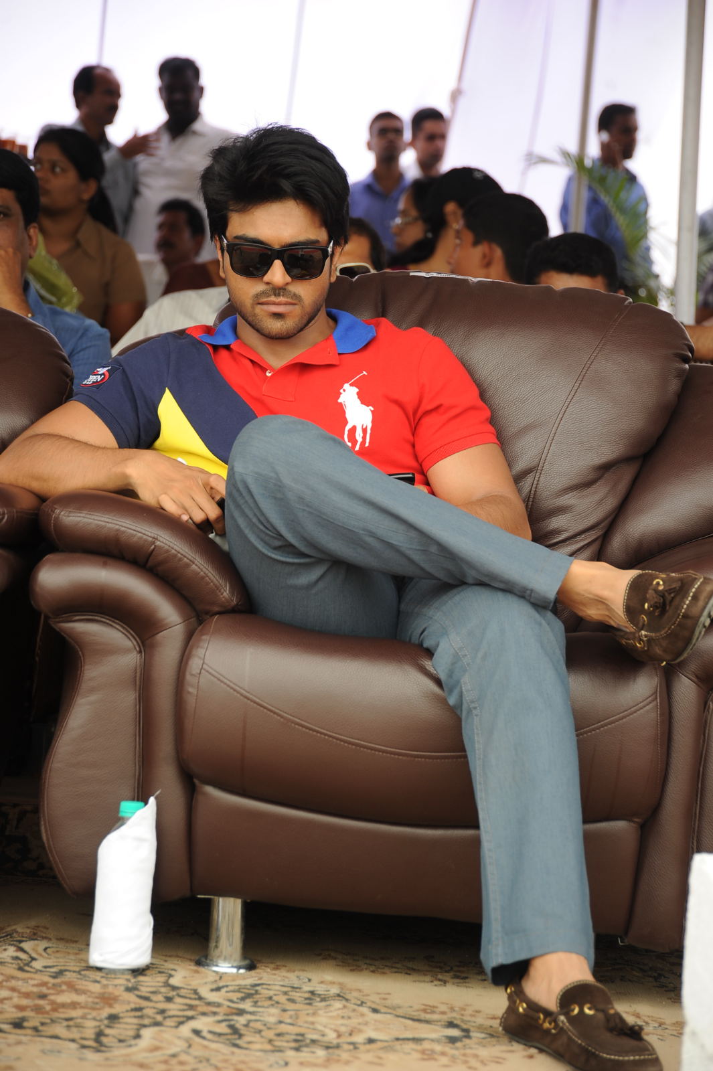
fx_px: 3271
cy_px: 536
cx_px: 356
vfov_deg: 18.6
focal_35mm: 110
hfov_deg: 12.4
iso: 400
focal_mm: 110
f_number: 5.6
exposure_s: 1/125
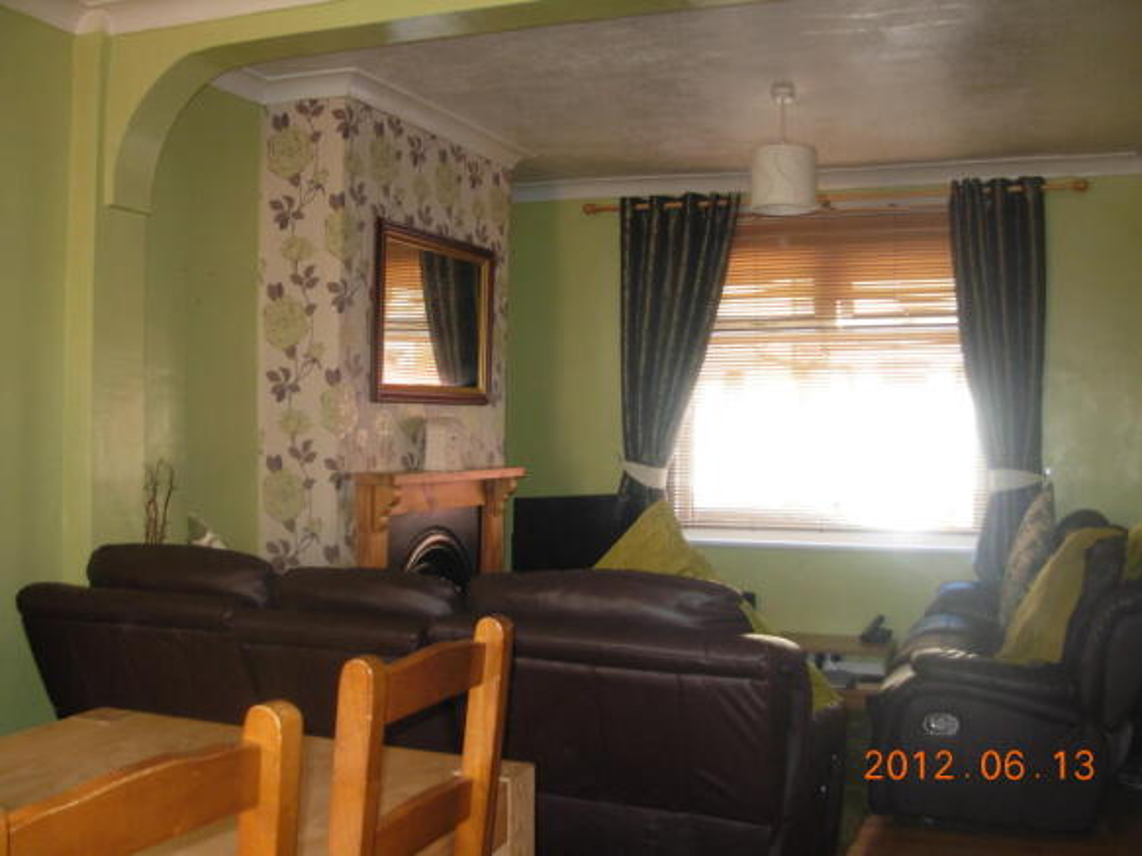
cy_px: 428
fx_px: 1253
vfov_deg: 37.7
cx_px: 571
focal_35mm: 38
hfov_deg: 49.0
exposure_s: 1/39.1
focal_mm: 6.3
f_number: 2.9
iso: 137
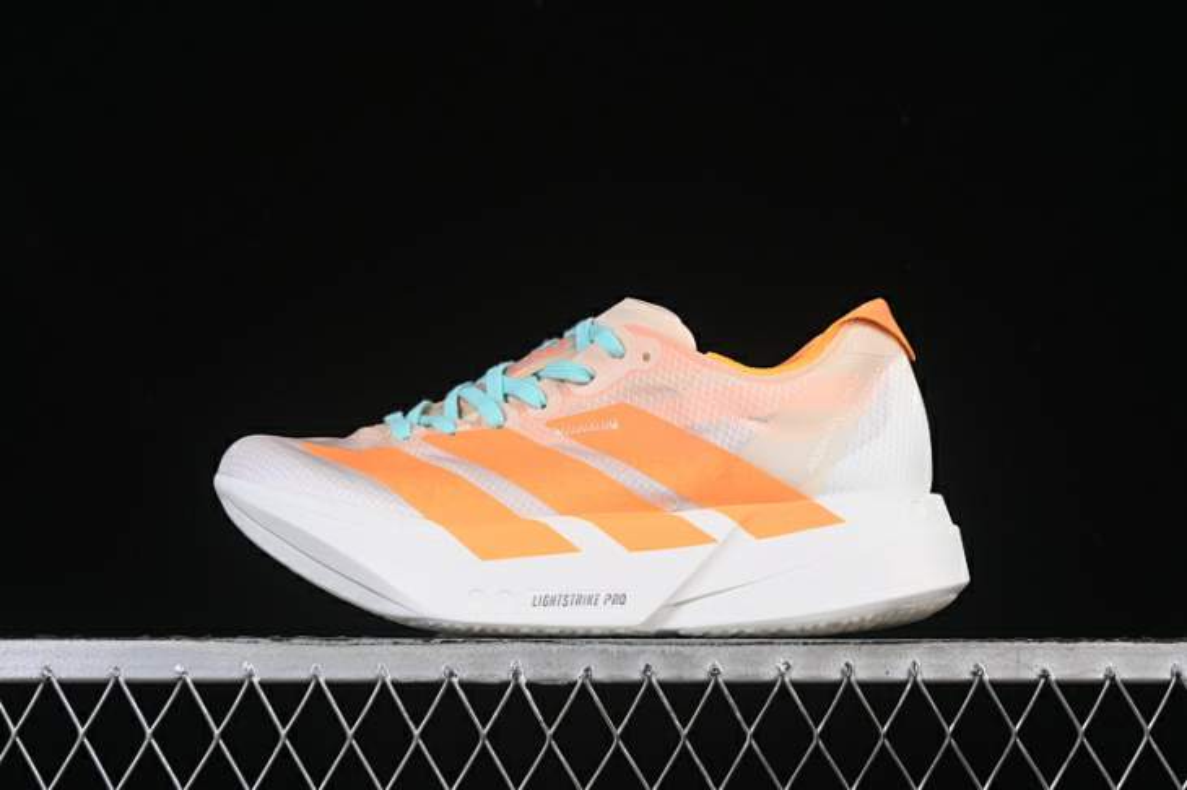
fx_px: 2472
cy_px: 395
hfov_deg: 27.0
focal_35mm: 75
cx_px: 594
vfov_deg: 18.2
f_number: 8
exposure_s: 1/80
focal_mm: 50
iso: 160
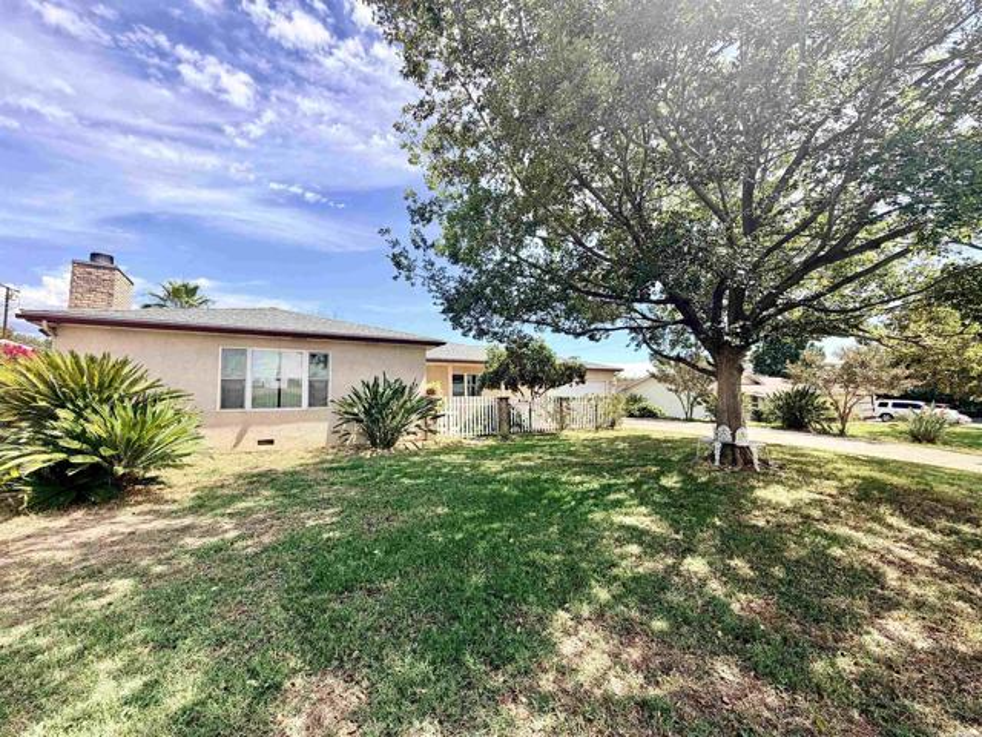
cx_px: 491
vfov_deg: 85.7
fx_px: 397
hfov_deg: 102.1
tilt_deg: +5.7
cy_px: 368
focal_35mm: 14
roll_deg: +2.7
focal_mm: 2.22
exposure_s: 1/770
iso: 32
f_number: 2.2
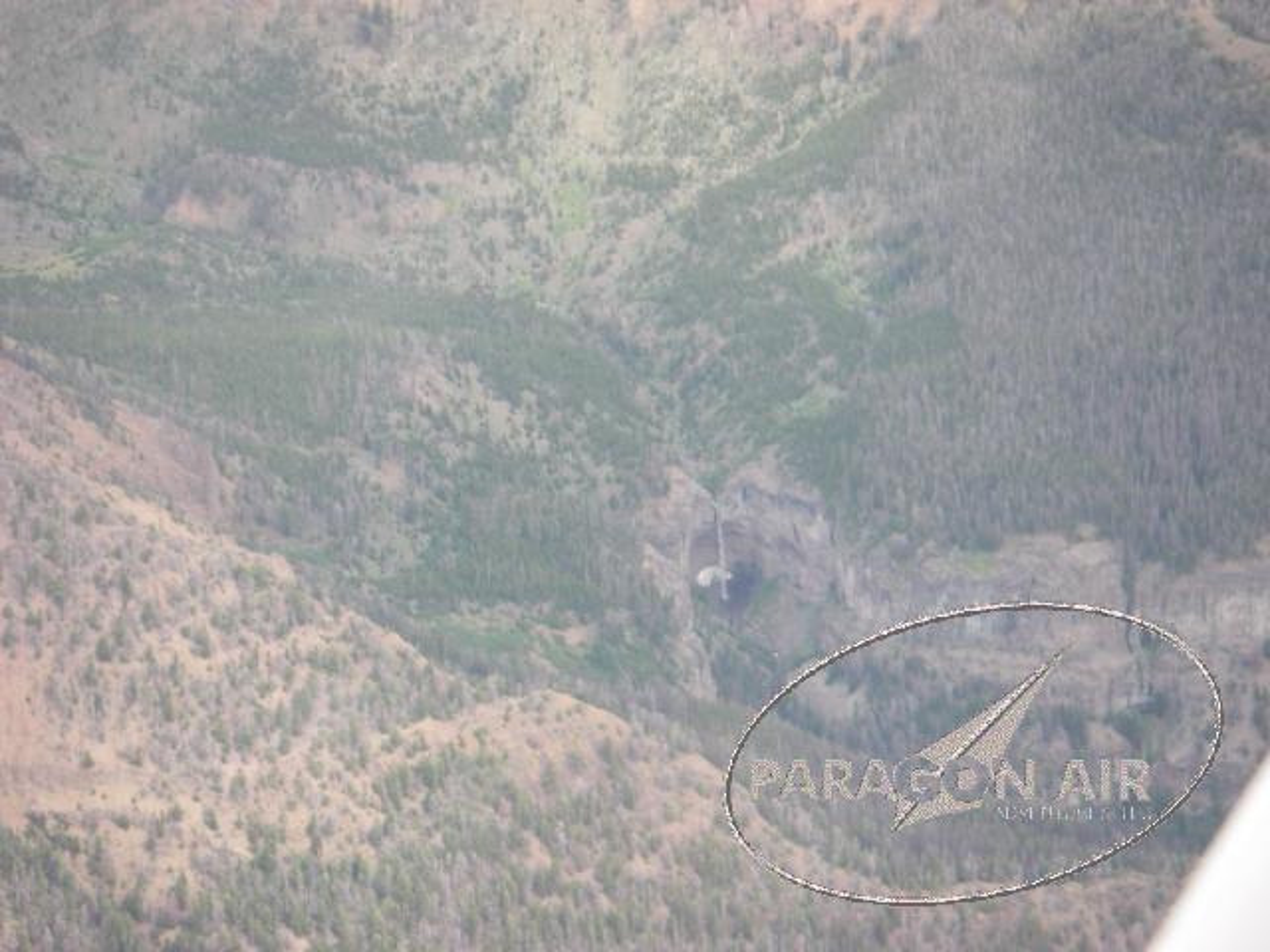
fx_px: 4182
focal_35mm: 114
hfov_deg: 17.3
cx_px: 635
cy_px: 476
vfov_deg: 13.0
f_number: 4
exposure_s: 1/125
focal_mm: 18.9
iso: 64
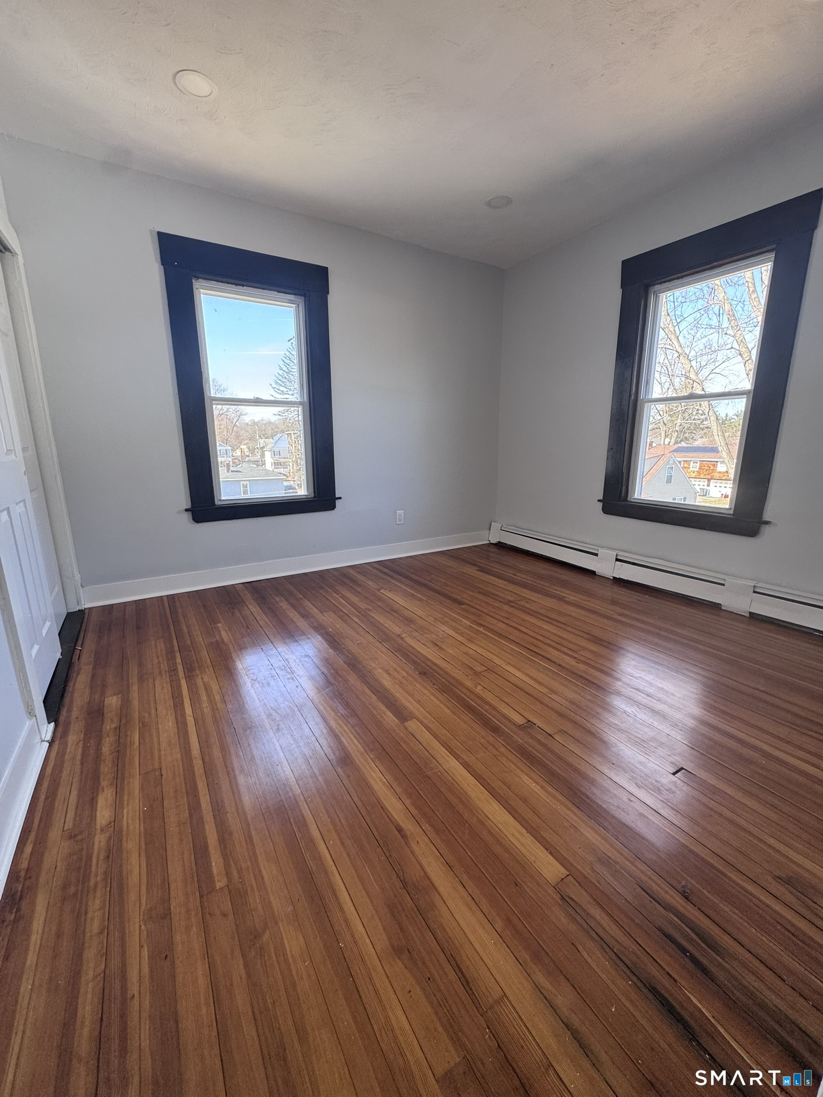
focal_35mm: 14
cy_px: 548
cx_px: 412
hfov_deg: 85.7
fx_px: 444
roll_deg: +0.1
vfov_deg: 102.1
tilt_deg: -13.1
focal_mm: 2.22
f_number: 2.2
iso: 160
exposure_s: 1/99
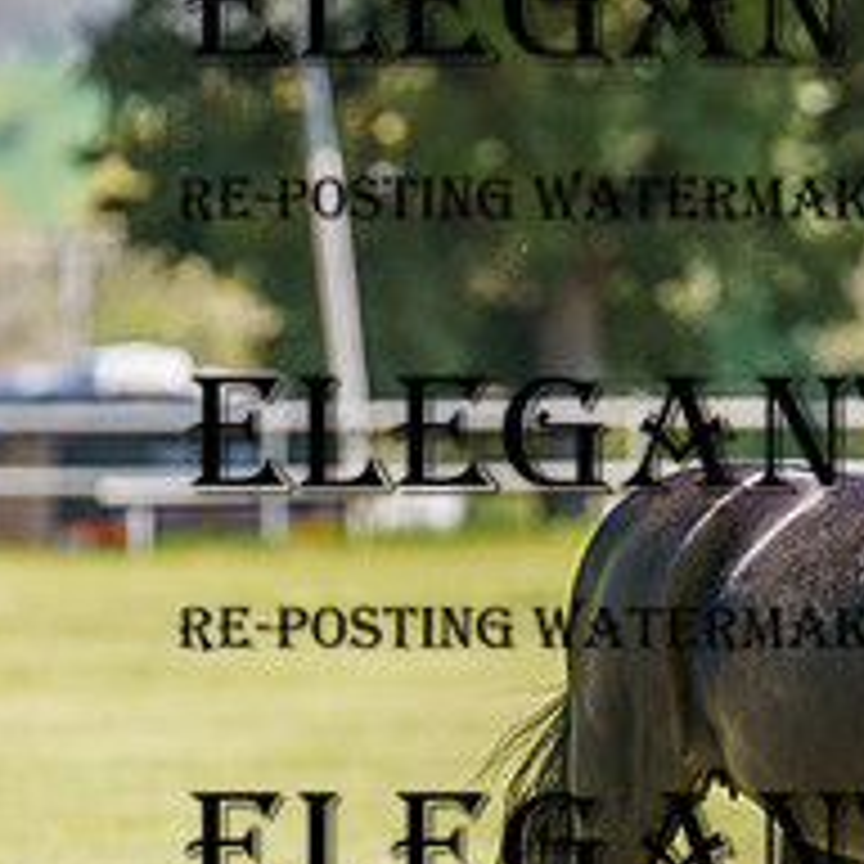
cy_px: 578
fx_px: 16632
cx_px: 887
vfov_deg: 3.0
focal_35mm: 589
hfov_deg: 3.0
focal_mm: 200
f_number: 4
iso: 320
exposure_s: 1/1000
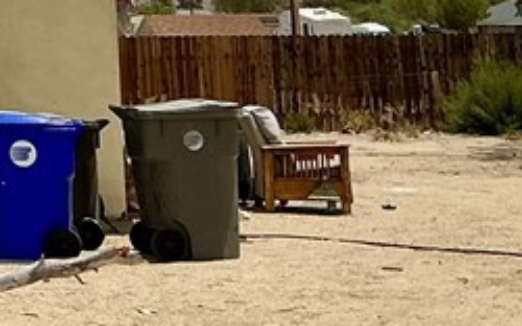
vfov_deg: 10.0
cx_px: -434
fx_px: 1792
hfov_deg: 14.5
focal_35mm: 126
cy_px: -173
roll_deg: +1.7
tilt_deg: +6.4
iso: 25
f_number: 1.8
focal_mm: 3
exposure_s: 1/4405
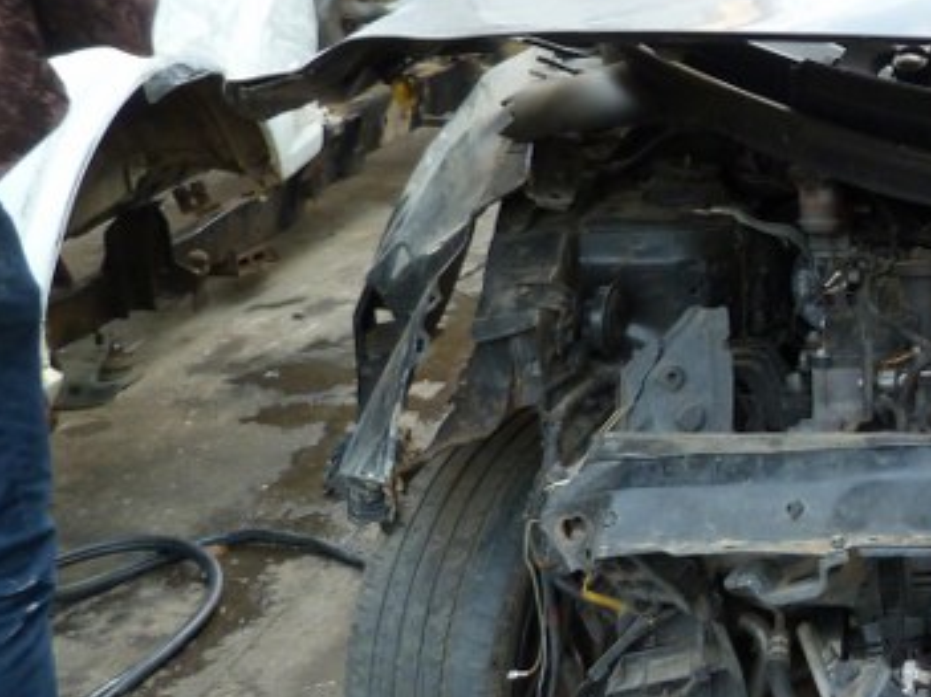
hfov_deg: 30.0
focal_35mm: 57
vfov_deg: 25.6
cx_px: 1045
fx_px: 1532
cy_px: 286
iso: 160
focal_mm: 4.5
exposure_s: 1/125
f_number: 2.8
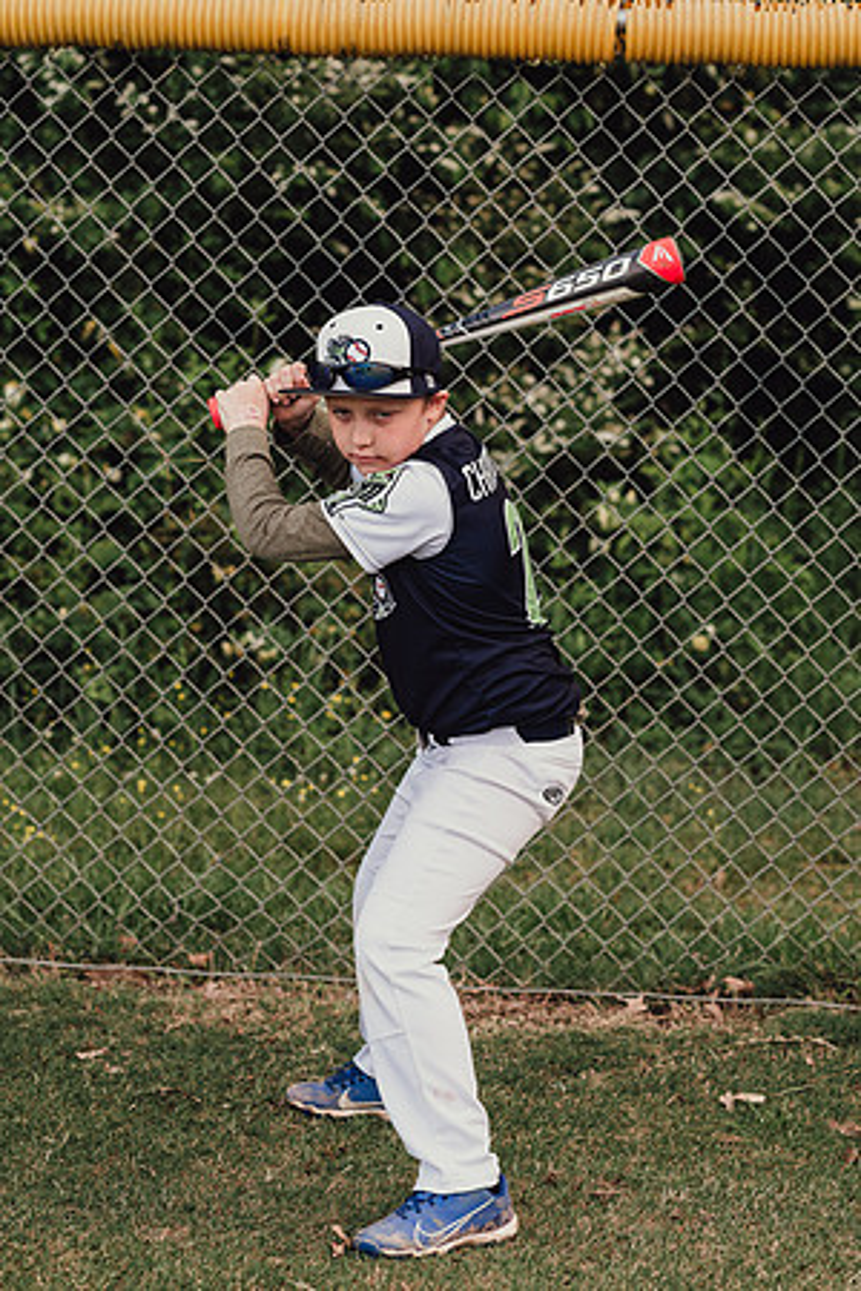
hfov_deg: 16.1
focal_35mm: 85
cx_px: 430
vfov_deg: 23.9
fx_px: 3049
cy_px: 646
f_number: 4
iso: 200
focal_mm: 85
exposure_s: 1/320
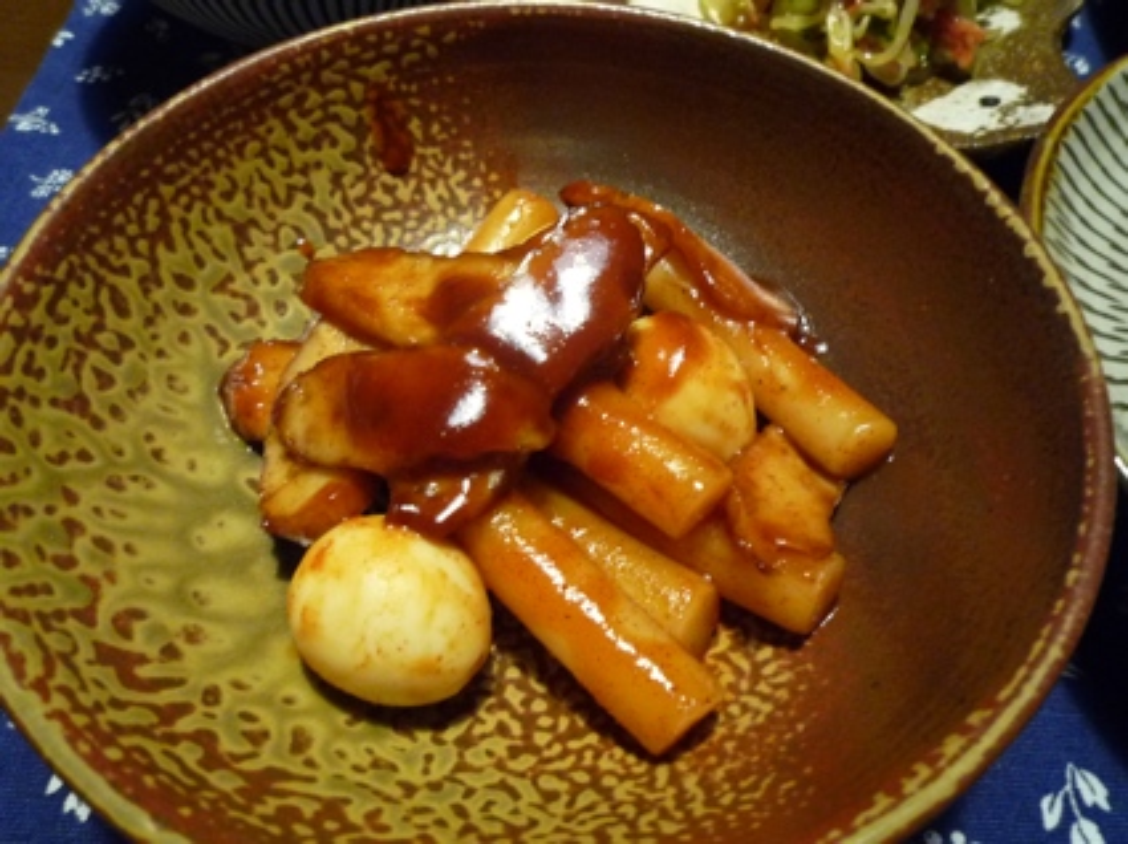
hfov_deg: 69.4
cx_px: 564
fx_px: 814
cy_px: 422
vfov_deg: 54.8
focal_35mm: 25
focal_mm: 4.4
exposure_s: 1/8
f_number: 2.8
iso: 400
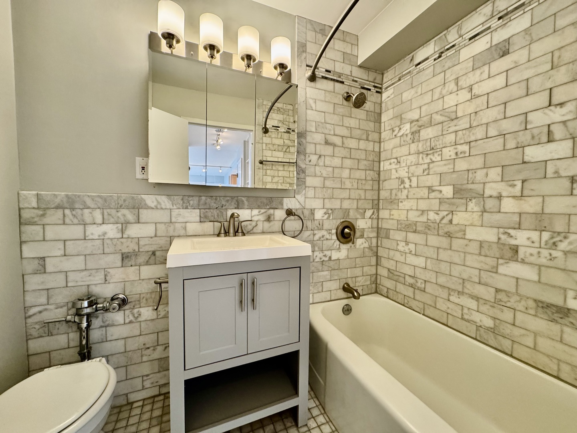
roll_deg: -1.2
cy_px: 216
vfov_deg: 85.7
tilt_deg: -3.9
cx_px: 288
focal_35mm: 14
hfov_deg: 102.1
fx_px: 233
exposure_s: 1/120
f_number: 2.2
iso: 250
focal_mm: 2.22
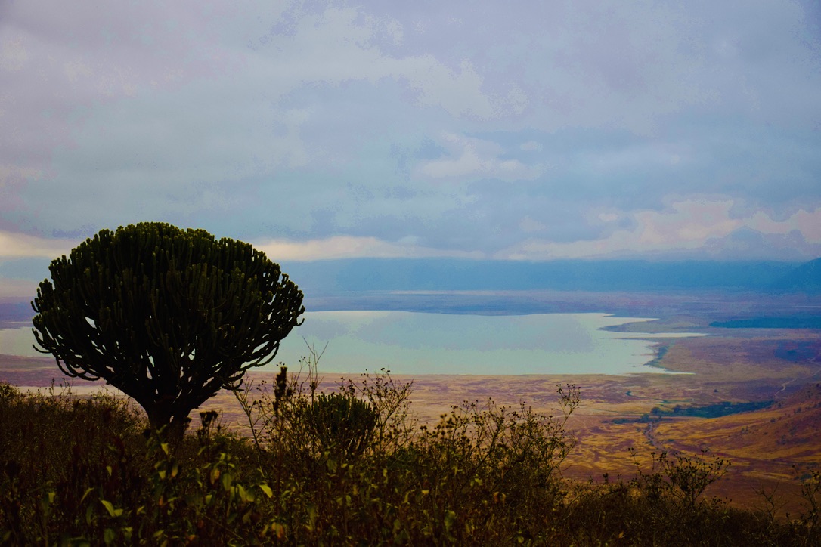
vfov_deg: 23.8
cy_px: 274
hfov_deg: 35.1
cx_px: 410
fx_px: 1300
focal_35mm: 57
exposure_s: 1/500
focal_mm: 38
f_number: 4.2
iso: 900
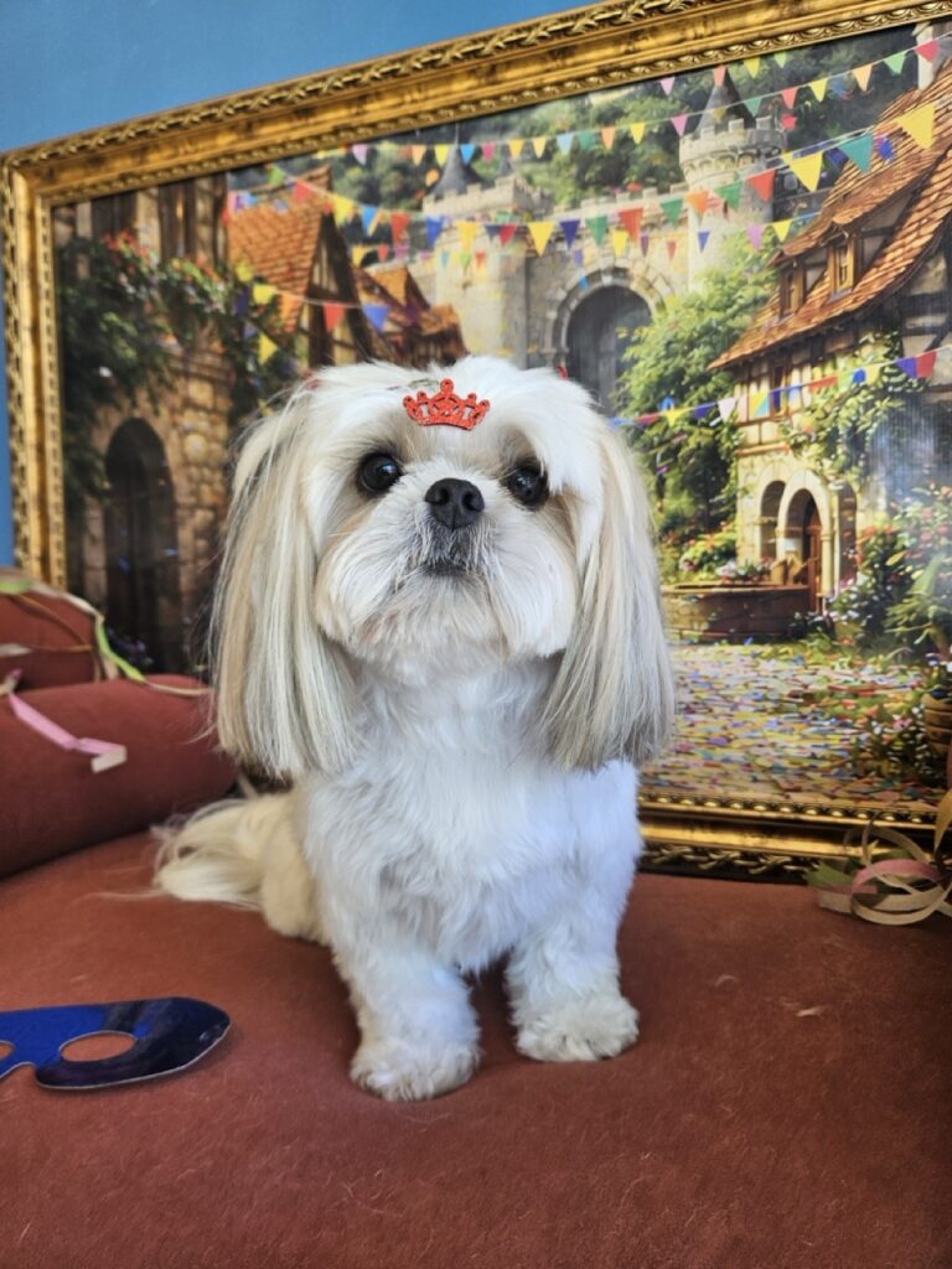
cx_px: 476
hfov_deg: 58.9
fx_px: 843
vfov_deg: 73.9
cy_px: 634
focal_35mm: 23
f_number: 1.8
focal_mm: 5.4
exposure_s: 1/120
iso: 64
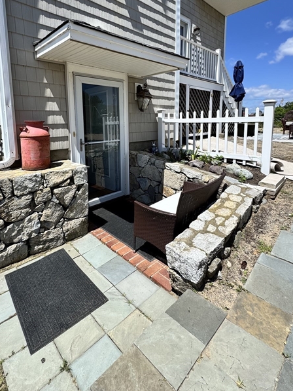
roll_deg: +1.0
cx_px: 122
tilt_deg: -7.6
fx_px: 203
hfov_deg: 71.1
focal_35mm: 18
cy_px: 149
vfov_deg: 86.2
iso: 50
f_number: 2.2
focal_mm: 2.22
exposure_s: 1/1709
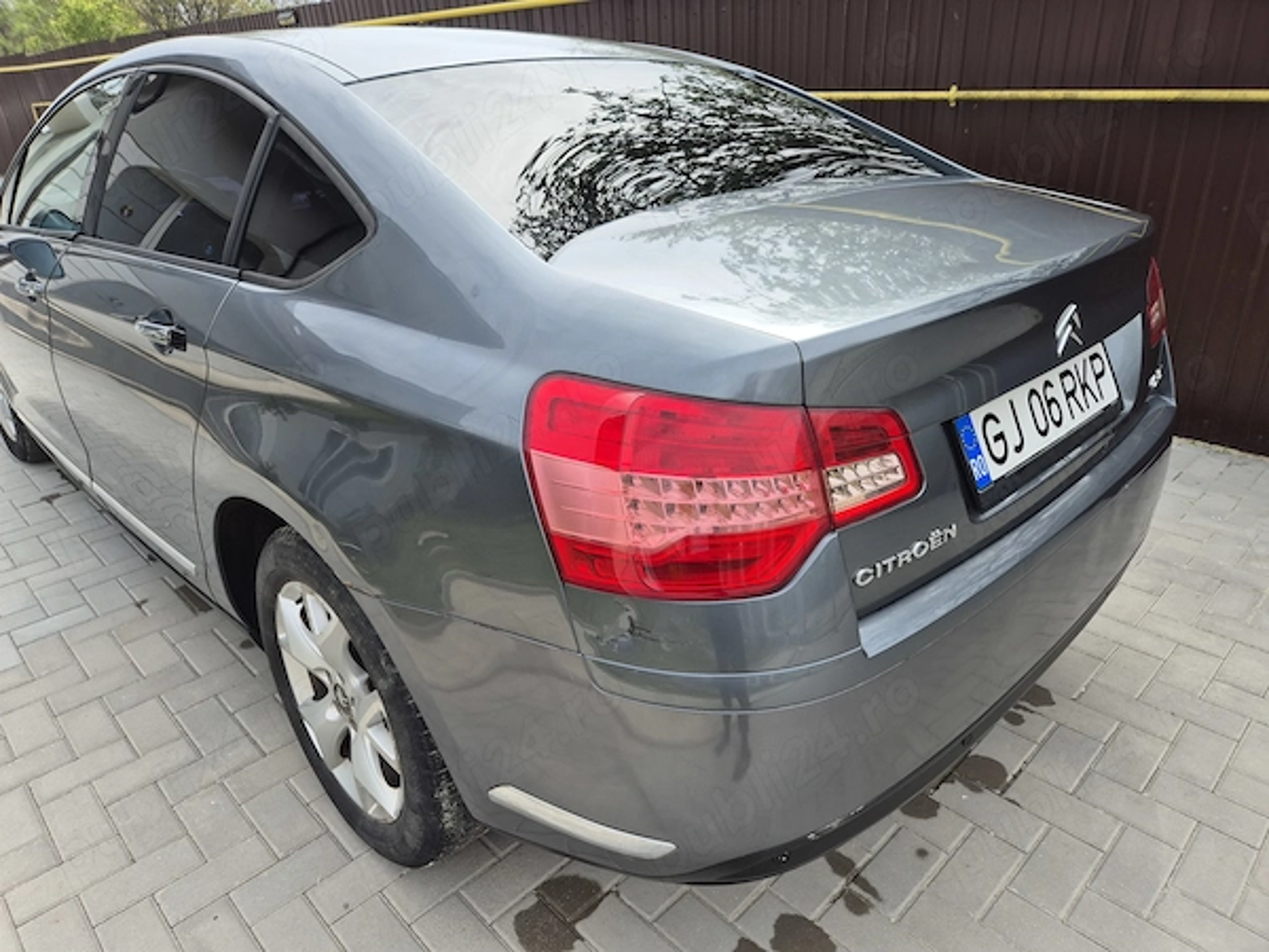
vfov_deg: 58.9
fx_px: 843
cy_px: 476
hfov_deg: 73.9
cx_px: 634
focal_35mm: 23
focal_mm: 5.4
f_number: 1.8
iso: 25
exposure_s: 1/1010
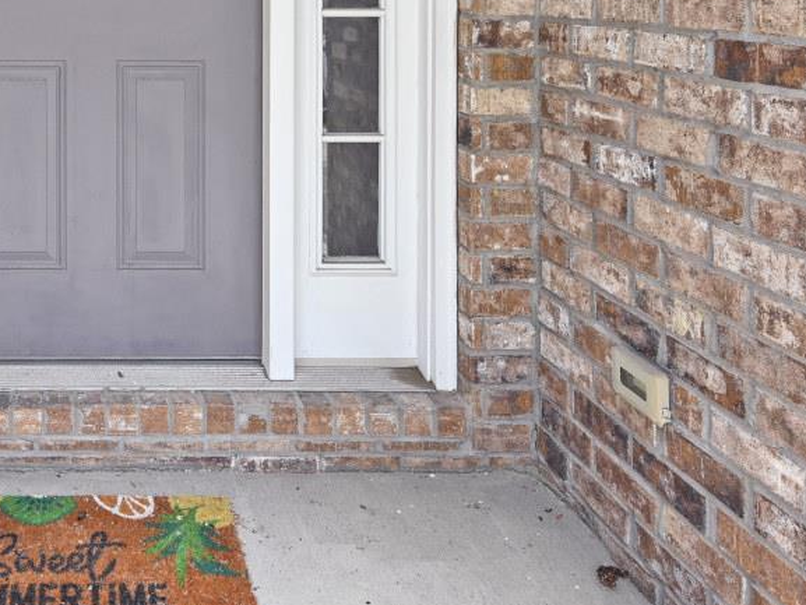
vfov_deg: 36.2
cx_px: 75
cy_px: -17
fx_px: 815
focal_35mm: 35
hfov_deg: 47.2
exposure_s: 1/125
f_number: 5.6
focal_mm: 14
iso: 140
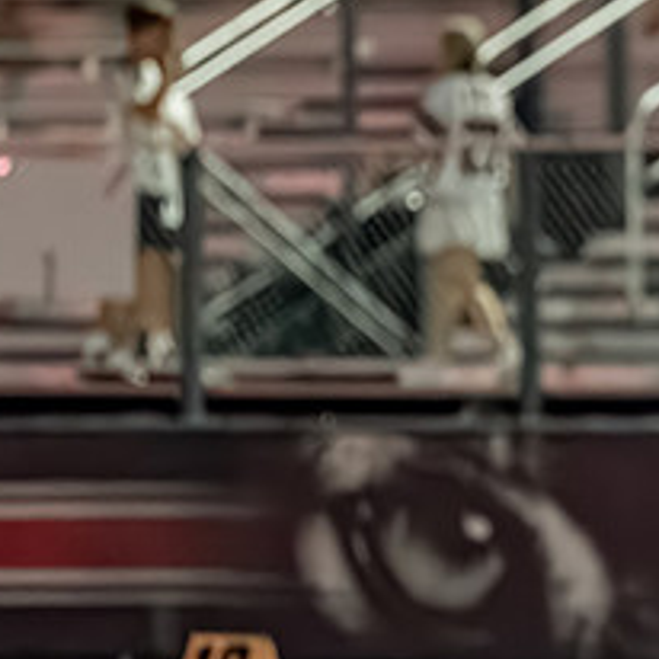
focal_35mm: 926
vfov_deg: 1.9
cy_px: 361
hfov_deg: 1.9
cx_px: 912
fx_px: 19945
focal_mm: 200
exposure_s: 1/1250
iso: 5000
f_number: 2.8
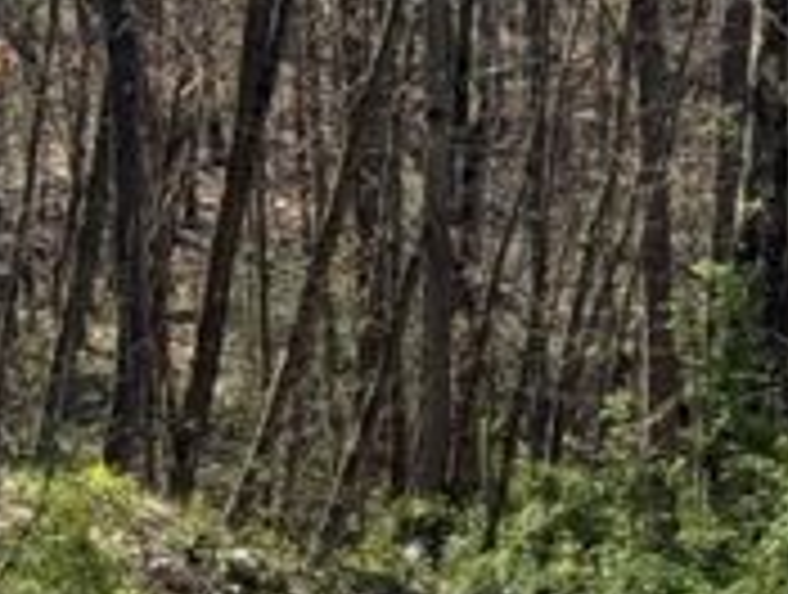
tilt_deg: +6.0
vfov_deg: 6.8
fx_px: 4996
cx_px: 1675
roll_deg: +4.2
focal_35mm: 219
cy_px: -45
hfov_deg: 8.5
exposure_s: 1/2415
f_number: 1.78
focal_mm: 6.76
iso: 80
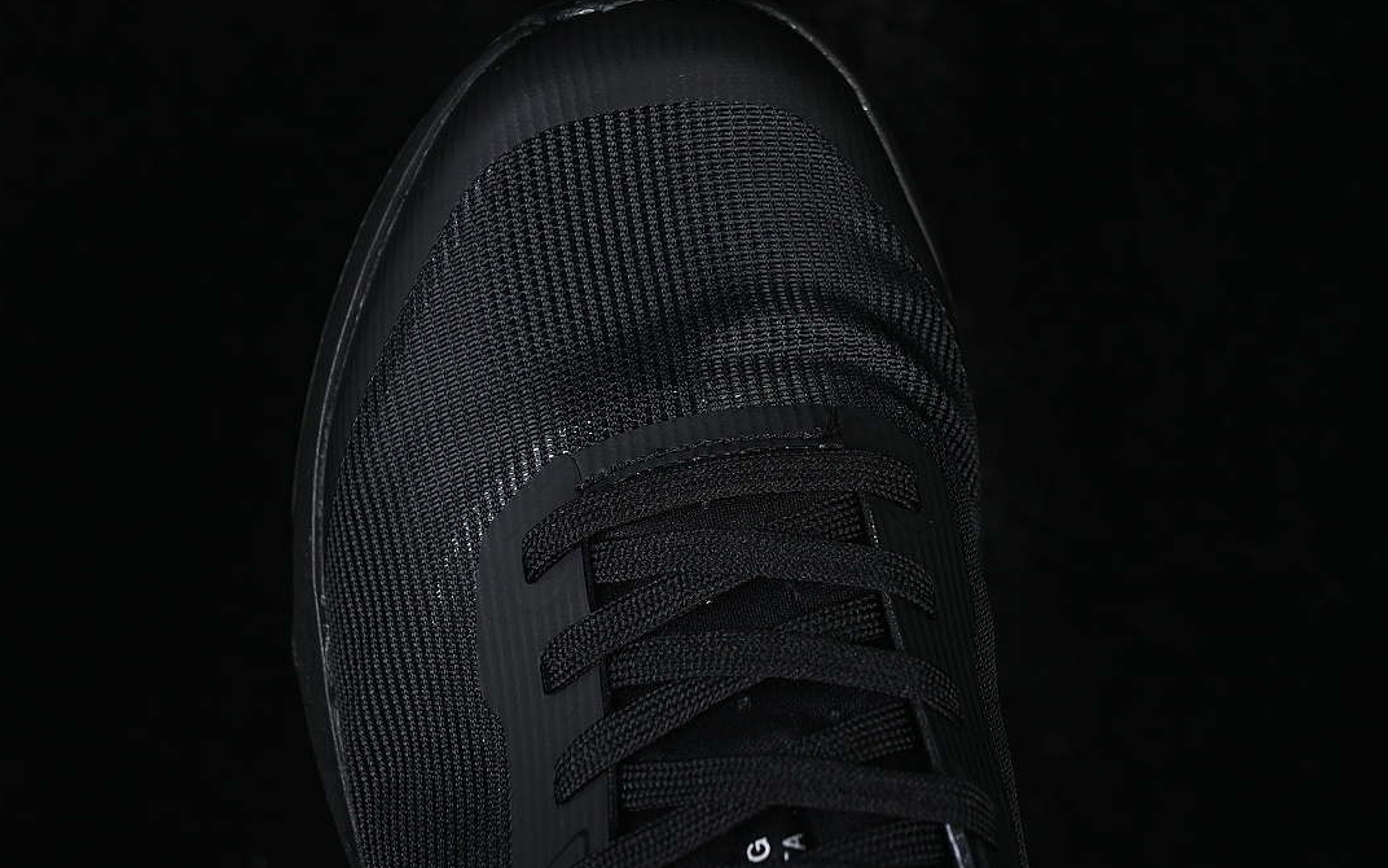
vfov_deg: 16.9
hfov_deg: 26.8
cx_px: 693
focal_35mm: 77
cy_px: 417
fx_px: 2913
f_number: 6.3
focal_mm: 50
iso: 160
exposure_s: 1/50
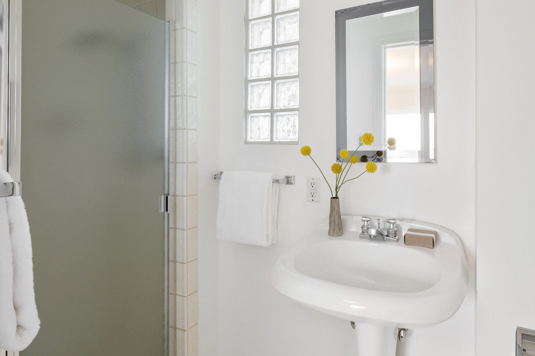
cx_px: 326
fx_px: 307
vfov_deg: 60.2
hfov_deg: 81.0
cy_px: 167
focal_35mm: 21
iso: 200
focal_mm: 15.5
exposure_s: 1/15
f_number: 9
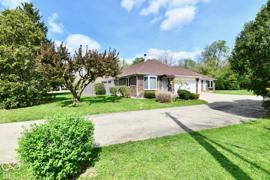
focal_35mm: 14
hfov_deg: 104.3
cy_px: 90
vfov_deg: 81.2
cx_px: 135
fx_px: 105
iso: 640
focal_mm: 14
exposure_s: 1/500
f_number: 11
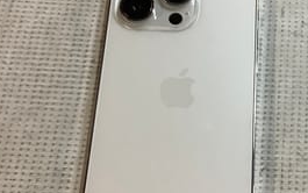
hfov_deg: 31.5
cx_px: 274
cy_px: 99
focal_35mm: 62
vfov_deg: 21.0
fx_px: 521
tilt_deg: -68.1
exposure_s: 1/50
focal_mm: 3.3
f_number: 2.4
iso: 100
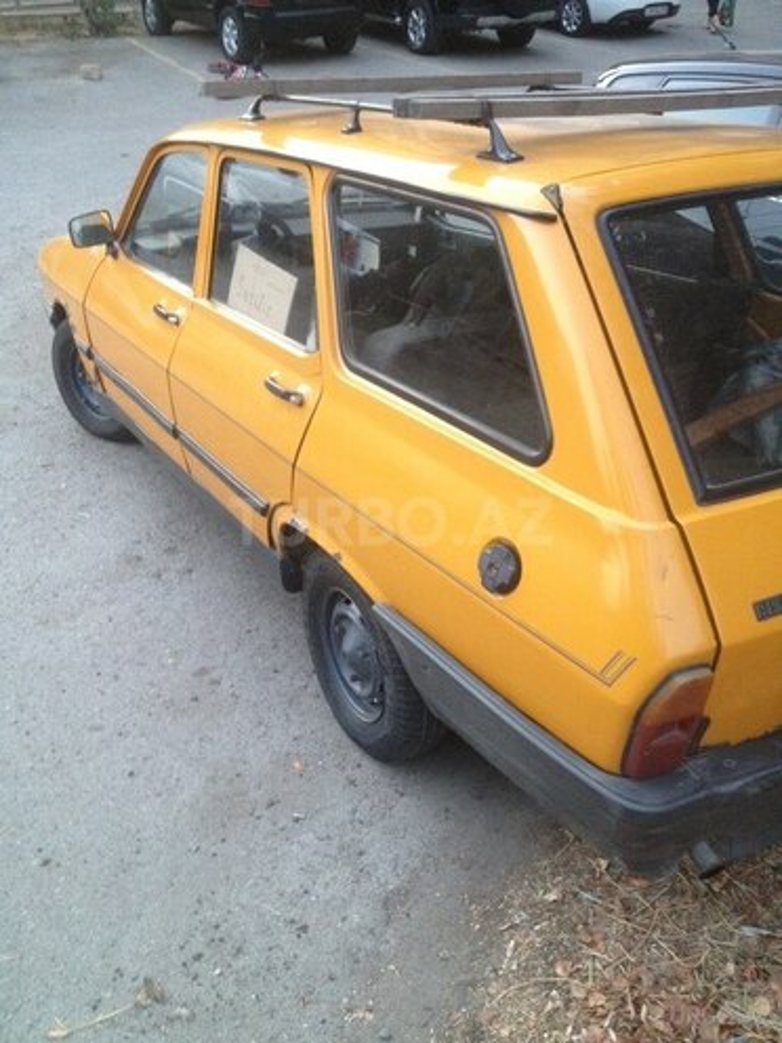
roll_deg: -0.2
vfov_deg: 52.6
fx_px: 1054
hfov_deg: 40.7
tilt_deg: -37.3
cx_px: 391
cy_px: 522
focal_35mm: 35
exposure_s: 1/20
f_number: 2.4
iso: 320
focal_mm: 4.28
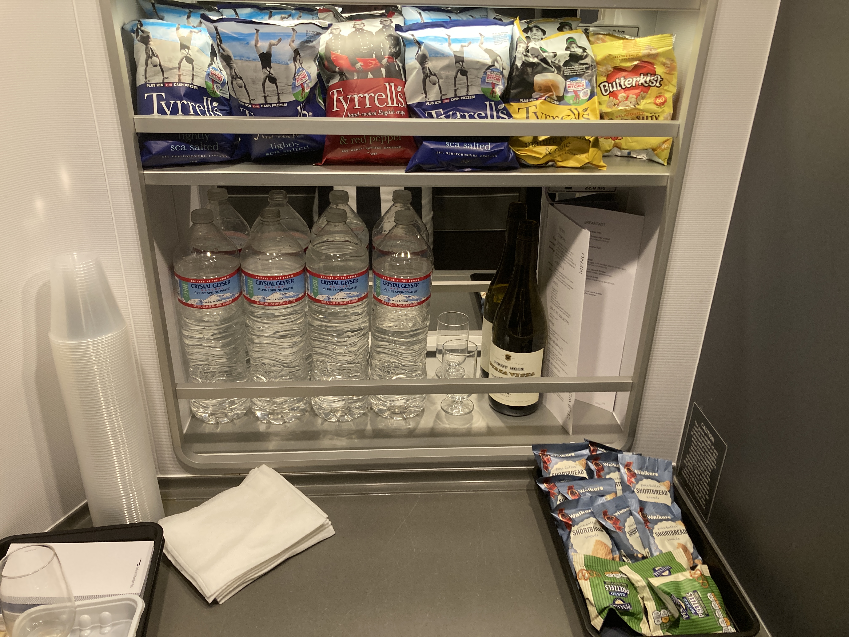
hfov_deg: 63.4
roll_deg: -1.7
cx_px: 424
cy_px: 318
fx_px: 687
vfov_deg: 49.7
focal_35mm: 28
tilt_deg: -28.5
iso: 160
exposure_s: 1/54
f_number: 1.8
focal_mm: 3.99
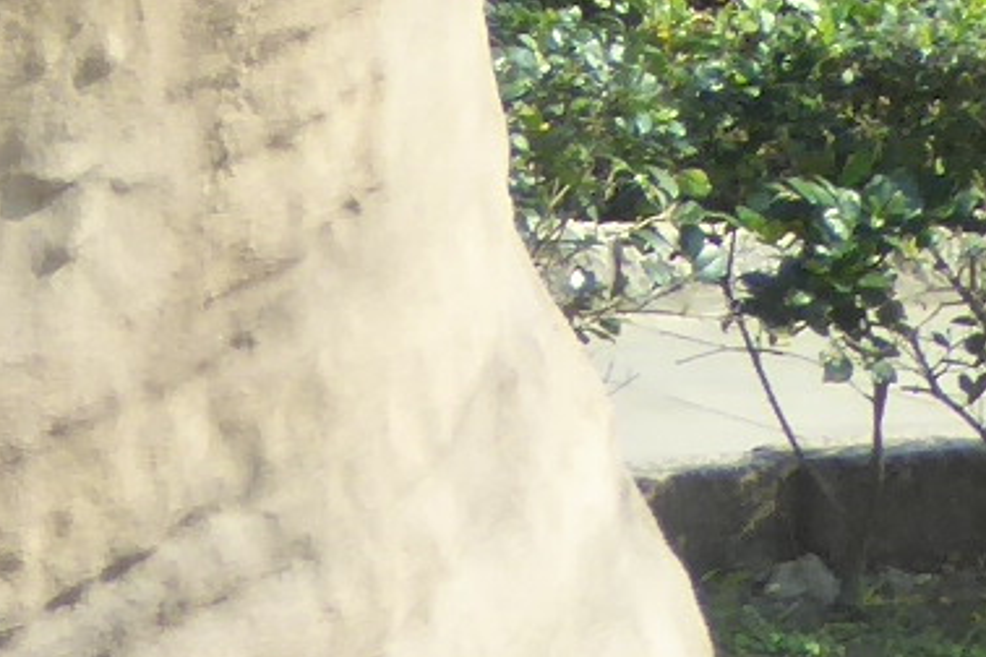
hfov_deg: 4.4
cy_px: -1504
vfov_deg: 2.9
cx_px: -1096
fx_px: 12543
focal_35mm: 458
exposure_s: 1/125
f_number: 4.3
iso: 160
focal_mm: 10.9
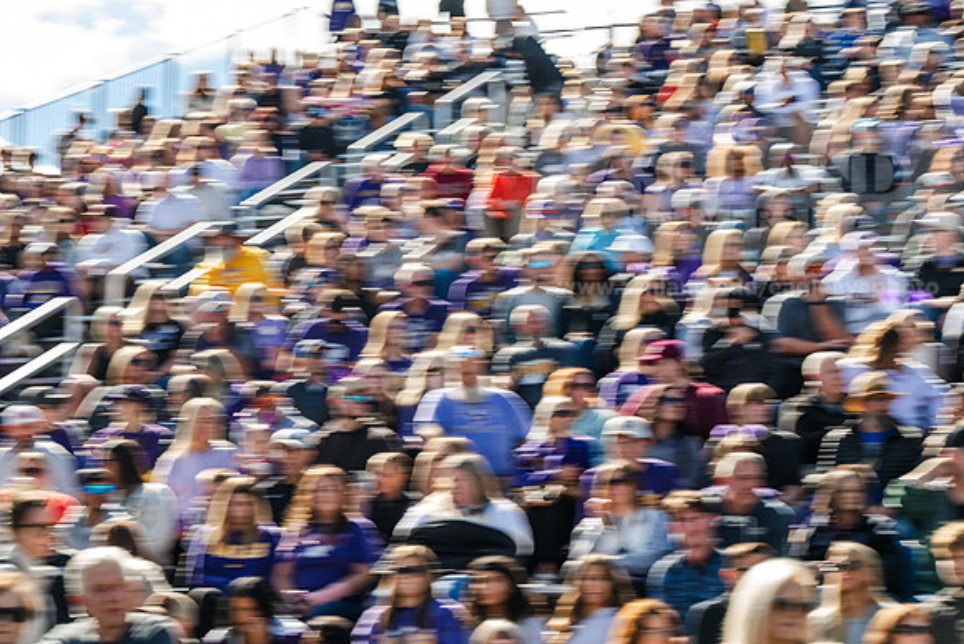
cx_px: 482
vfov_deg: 14.9
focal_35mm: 92
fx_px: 2464
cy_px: 322
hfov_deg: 22.1
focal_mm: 92
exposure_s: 1/80
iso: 50
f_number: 6.3
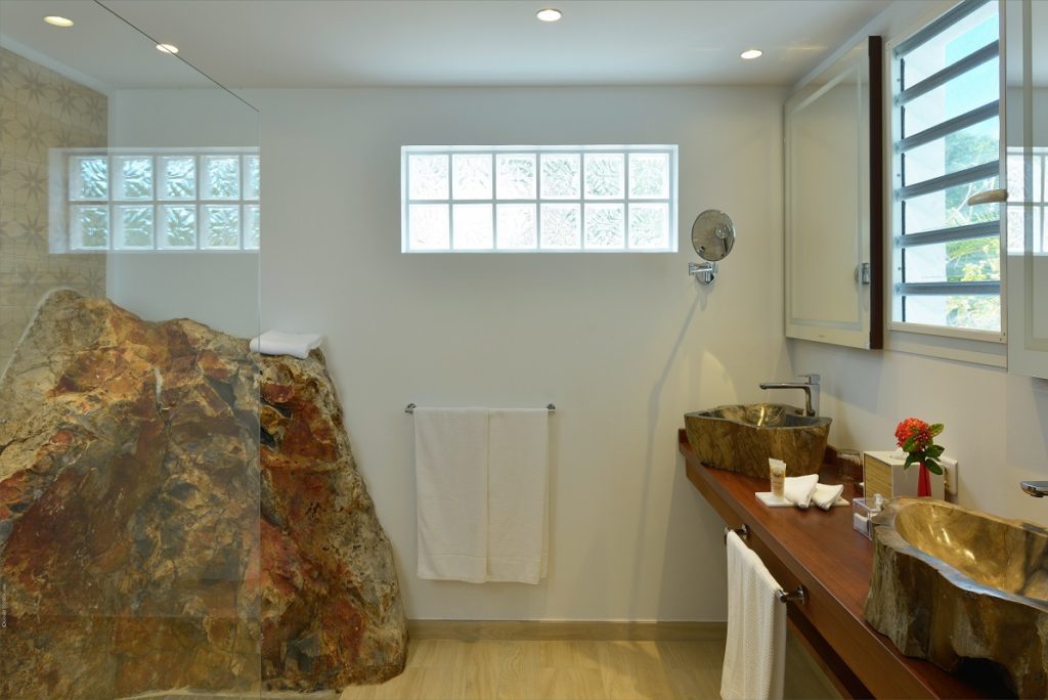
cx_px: 524
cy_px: 350
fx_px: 612
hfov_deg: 81.2
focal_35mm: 21
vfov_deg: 59.6
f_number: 6.3
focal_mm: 21
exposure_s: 1/20
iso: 200
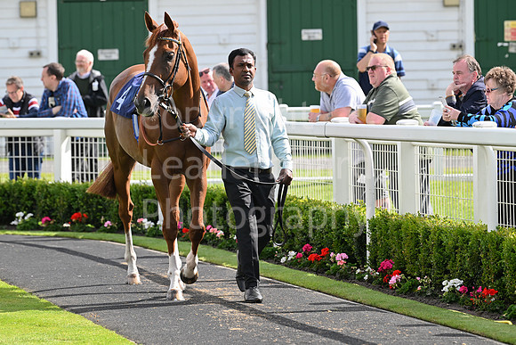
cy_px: 172
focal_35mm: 200
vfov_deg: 6.9
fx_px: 2867
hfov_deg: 10.3
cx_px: 258
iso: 500
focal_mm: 200
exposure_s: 1/1250
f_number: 5.6
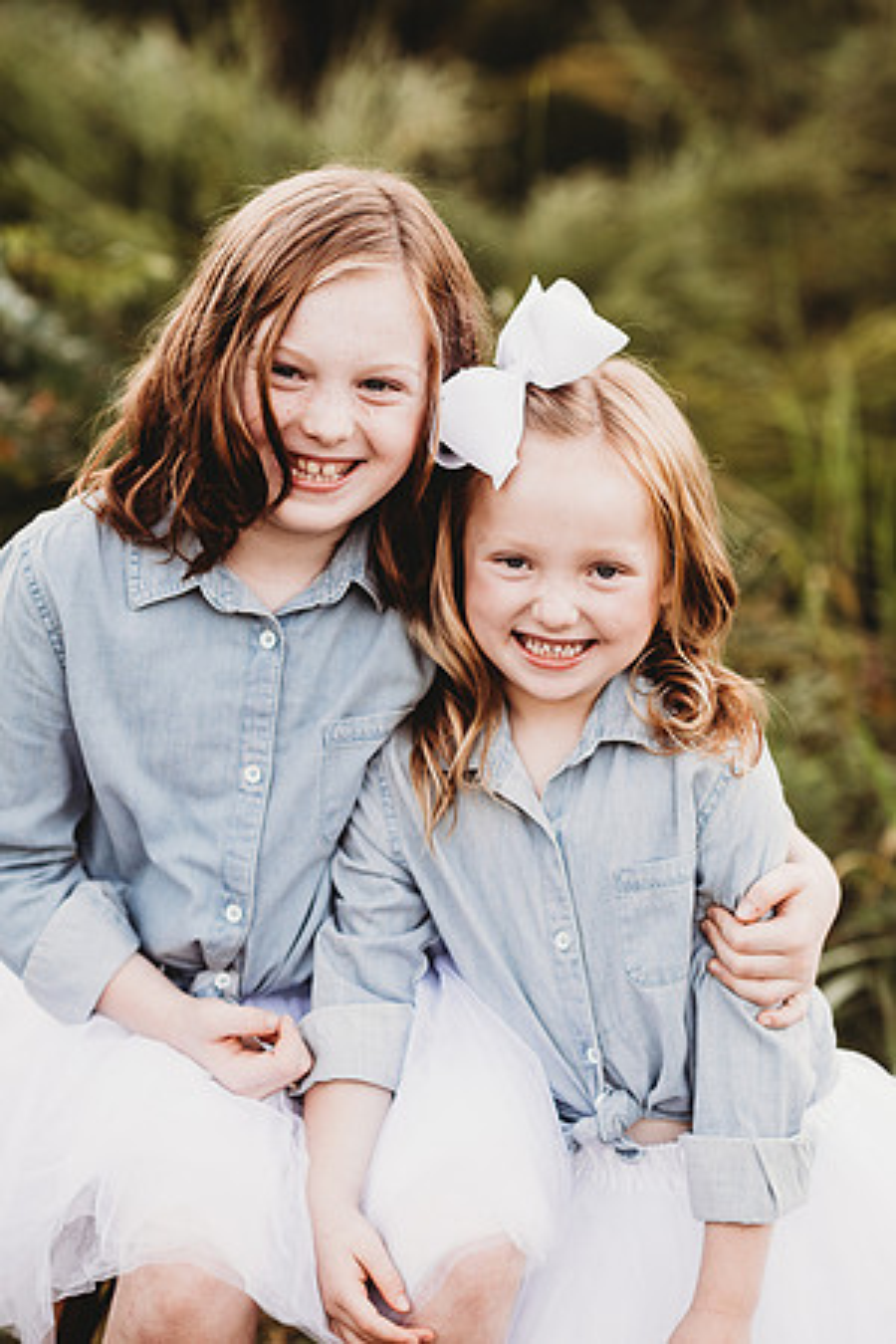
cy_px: 672
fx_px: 3173
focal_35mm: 85
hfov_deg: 16.1
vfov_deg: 23.9
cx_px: 448
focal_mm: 85
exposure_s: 1/200
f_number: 2.2
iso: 125
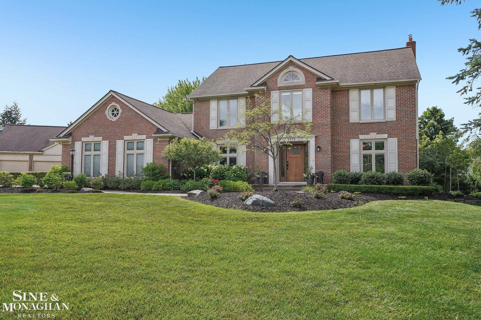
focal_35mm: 29
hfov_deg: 63.7
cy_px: 160
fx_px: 387
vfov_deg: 45.0
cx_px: 240
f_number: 8
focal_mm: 29
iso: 400
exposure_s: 1/500
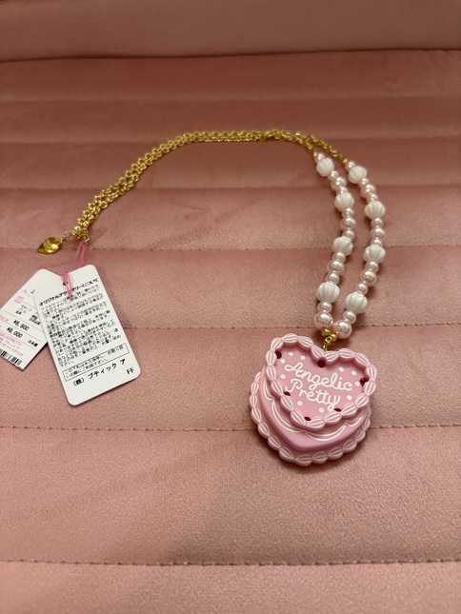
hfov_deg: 53.1
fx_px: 462
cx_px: 230
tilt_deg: -56.4
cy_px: 307
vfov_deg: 67.3
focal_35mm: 26
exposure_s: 1/60
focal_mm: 5.96
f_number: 1.6
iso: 160
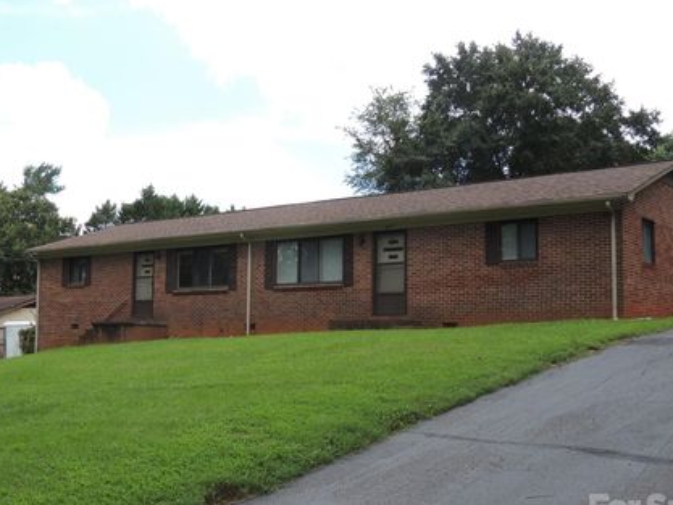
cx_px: 311
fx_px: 817
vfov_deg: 34.4
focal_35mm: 42
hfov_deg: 44.7
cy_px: 269
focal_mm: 6.2
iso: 100
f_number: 3.3
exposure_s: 1/500
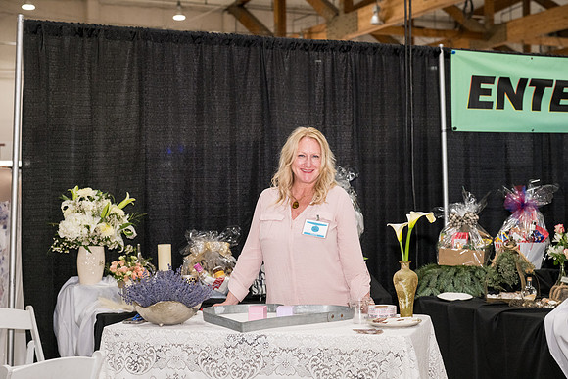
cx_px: 284
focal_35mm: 58
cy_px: 190
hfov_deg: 34.5
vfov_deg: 23.4
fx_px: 915
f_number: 4
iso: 3200
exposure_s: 1/400
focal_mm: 58
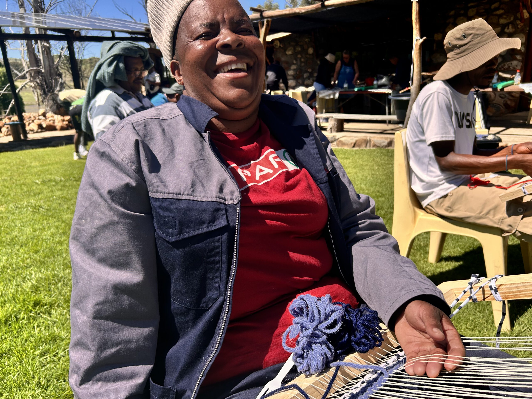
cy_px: 200
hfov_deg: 67.3
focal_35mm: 26
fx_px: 400
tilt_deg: -14.3
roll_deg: +3.0
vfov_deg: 53.1
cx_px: 266
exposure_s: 1/3165
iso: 50
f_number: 1.5
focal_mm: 5.7
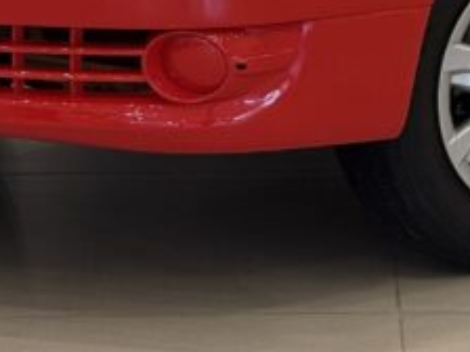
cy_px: -348
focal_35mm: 219
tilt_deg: -4.0
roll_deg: -0.4
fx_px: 2973
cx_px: 399
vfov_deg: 6.6
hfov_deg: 9.0
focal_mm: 6.76
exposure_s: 1/60
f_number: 1.78
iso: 200
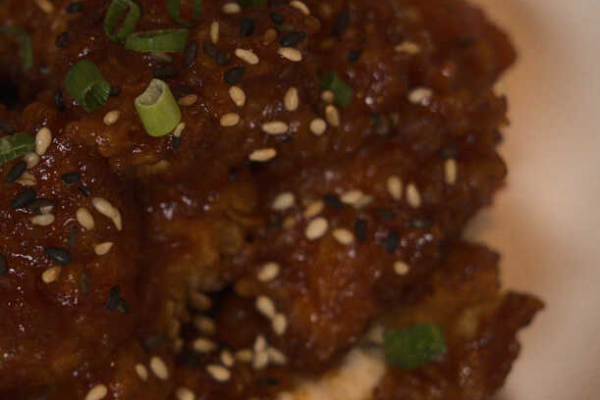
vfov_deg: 6.6
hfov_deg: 9.9
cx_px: 141
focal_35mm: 207
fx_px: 3451
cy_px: 149
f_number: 4.5
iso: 3200
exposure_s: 1/125
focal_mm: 53
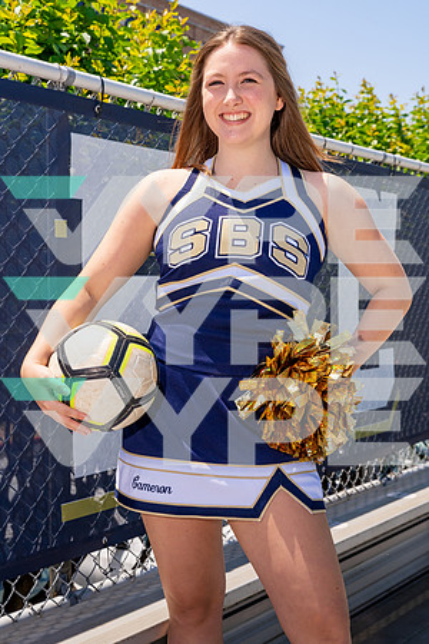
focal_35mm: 52
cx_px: 214
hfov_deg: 26.0
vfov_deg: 38.2
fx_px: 929
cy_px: 322
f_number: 8
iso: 400
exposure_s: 1/800
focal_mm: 52
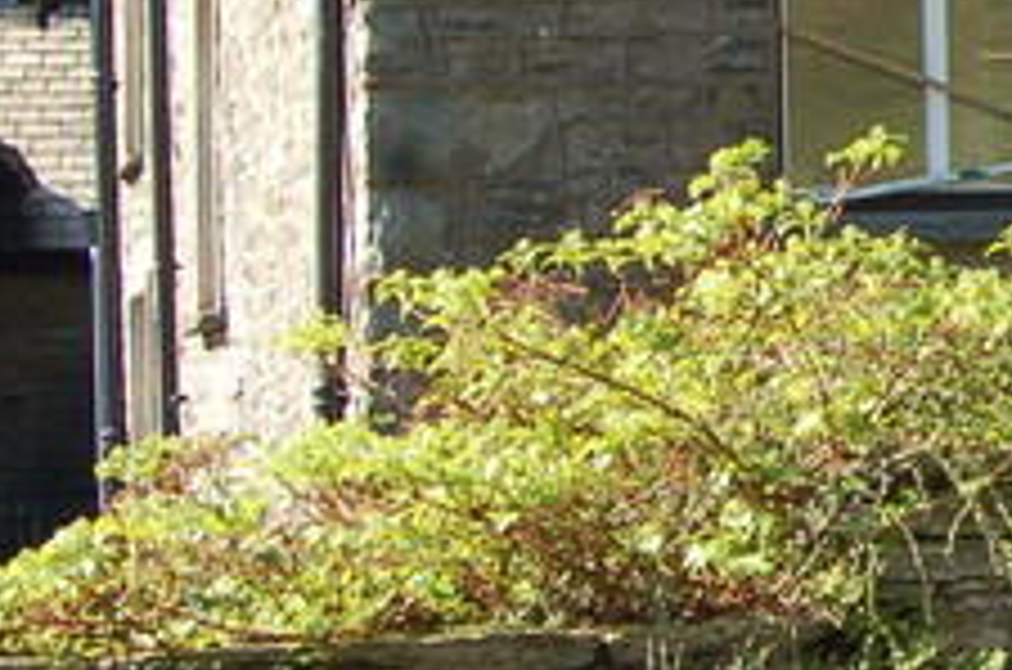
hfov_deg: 11.6
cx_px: 1853
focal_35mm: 164
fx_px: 4600
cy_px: 56
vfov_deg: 8.3
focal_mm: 24
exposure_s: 1/160
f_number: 10
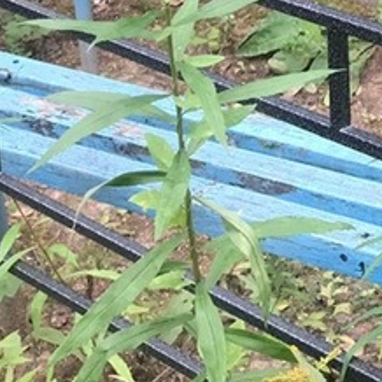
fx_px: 1448
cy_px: -202
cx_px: 617
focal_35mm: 116
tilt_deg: -10.2
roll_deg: -2.5
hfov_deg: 13.9
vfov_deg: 14.0
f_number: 1.8
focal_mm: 3.99
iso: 40
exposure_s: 1/100
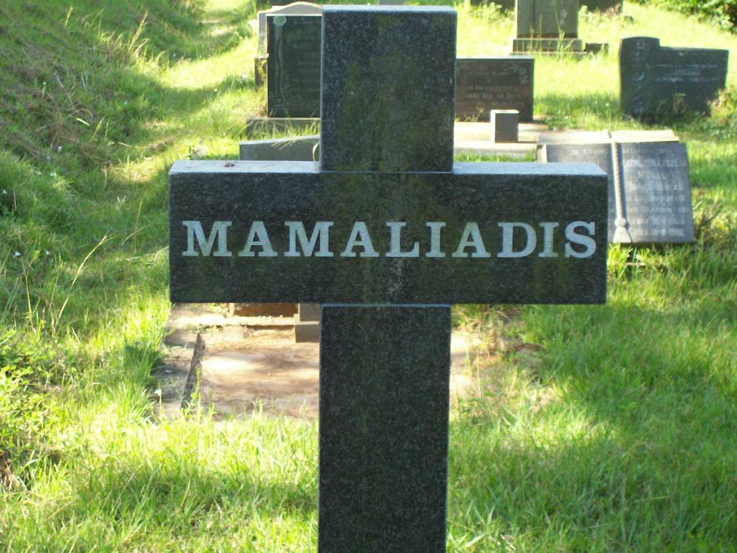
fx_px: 2172
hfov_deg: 19.3
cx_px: 368
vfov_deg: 14.5
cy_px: 276
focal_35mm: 102
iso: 140
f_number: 4.6
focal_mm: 16.8
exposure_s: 1/157
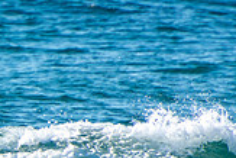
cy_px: 218
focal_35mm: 2135
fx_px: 14008
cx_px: -148
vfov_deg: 0.6
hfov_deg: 1.0
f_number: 5.6
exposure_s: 1/1250
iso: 360
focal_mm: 400
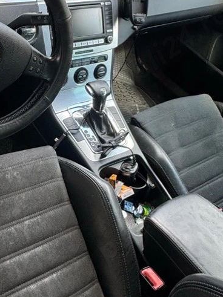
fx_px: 327
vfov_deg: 47.4
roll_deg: -13.1
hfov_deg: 36.5
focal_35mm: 38
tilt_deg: -35.0
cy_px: 79
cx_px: 47
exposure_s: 1/99
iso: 100
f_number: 2.2
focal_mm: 2.22
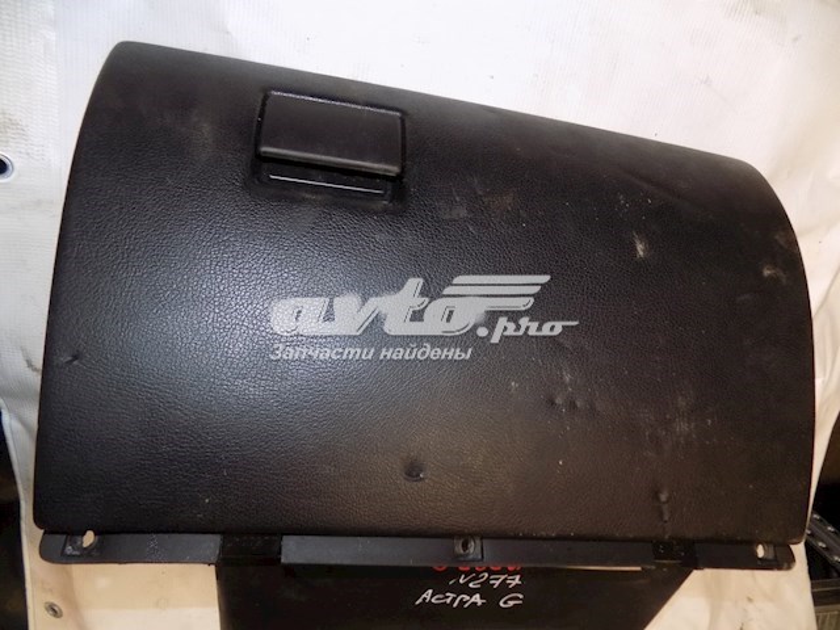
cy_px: 315
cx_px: 420
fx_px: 558
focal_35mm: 23
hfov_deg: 73.9
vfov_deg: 58.9
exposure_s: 1/30
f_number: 3.1
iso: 200
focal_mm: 4
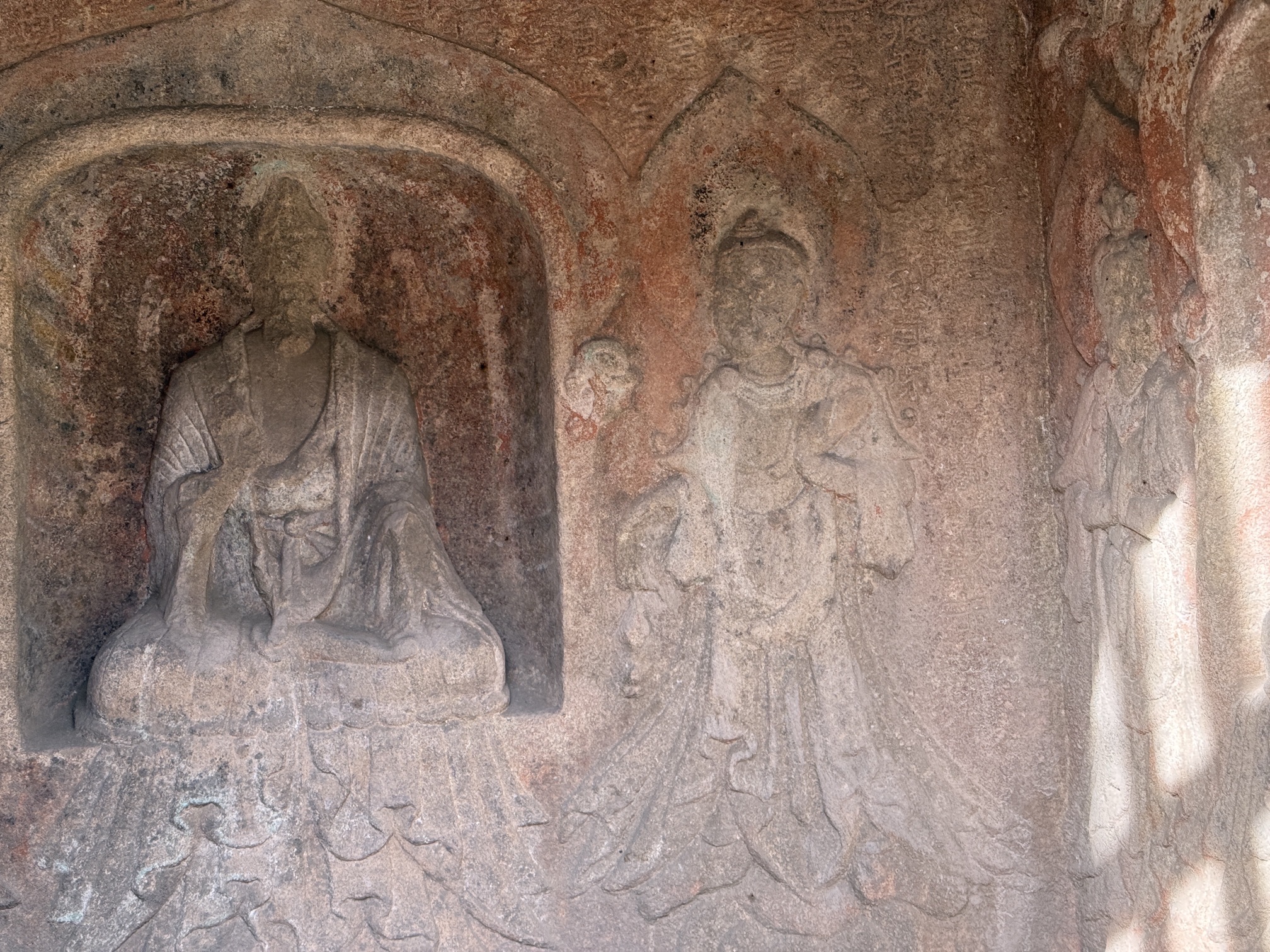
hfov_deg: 39.7
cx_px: 635
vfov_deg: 30.3
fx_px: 1761
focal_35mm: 48
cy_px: 476
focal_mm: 6.76
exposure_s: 1/224
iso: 200
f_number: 1.78
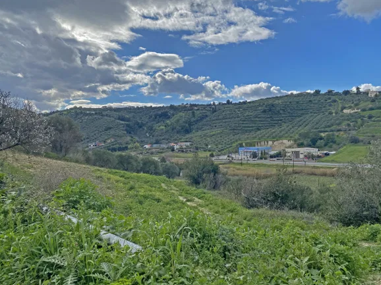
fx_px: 297
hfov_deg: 65.3
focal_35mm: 27
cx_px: 192
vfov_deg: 51.3
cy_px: 147
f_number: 1.8
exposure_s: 1/3984
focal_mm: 4.25
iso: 32
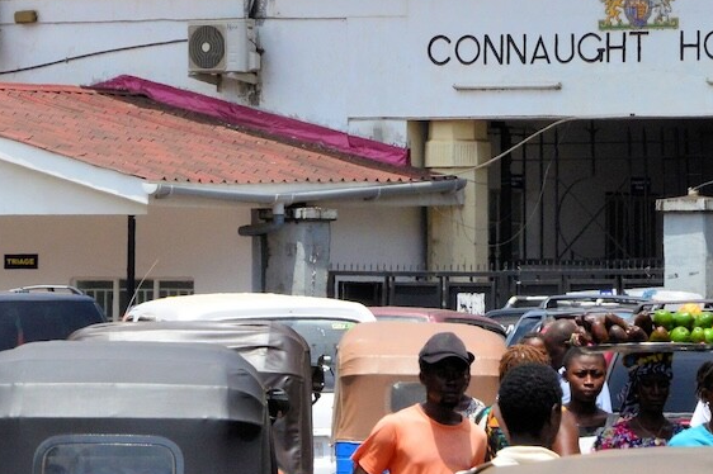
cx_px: 186
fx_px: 9521
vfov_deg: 2.9
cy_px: -86
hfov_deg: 4.3
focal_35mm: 481
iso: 1600
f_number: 14
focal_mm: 135
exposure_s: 1/800
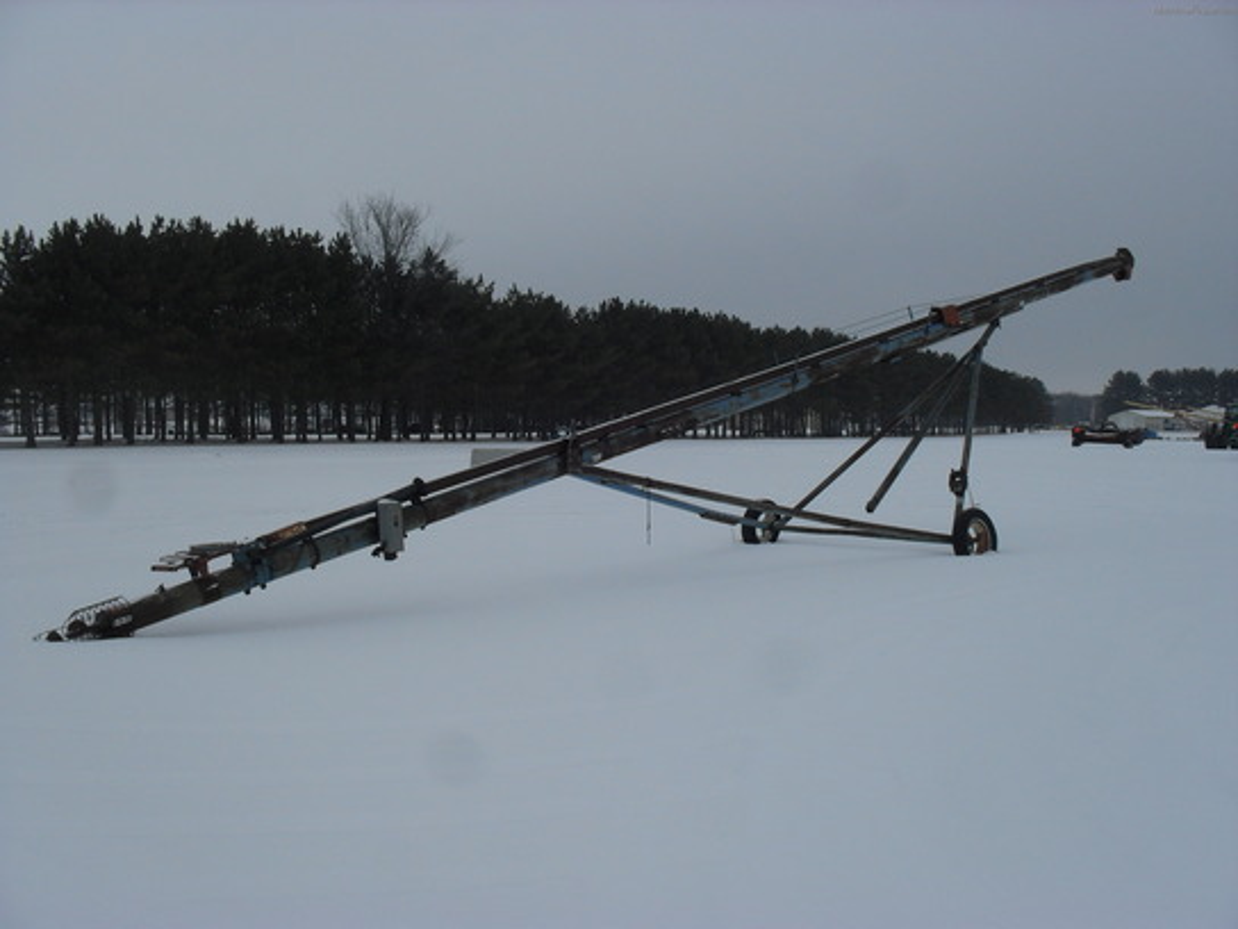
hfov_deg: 52.6
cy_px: 464
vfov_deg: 40.7
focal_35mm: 35
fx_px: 1252
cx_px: 619
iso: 100
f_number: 8.4
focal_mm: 6.3
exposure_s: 1/250
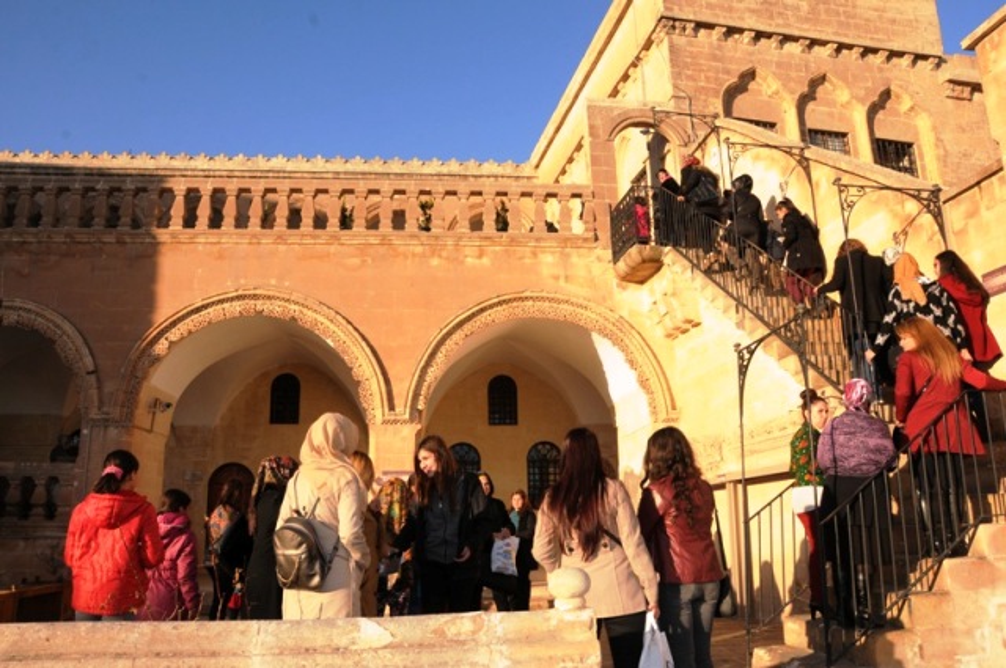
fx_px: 754
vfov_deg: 47.8
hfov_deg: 67.4
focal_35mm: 27
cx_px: 503
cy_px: 334
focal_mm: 18
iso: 400
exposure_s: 1/250
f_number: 14
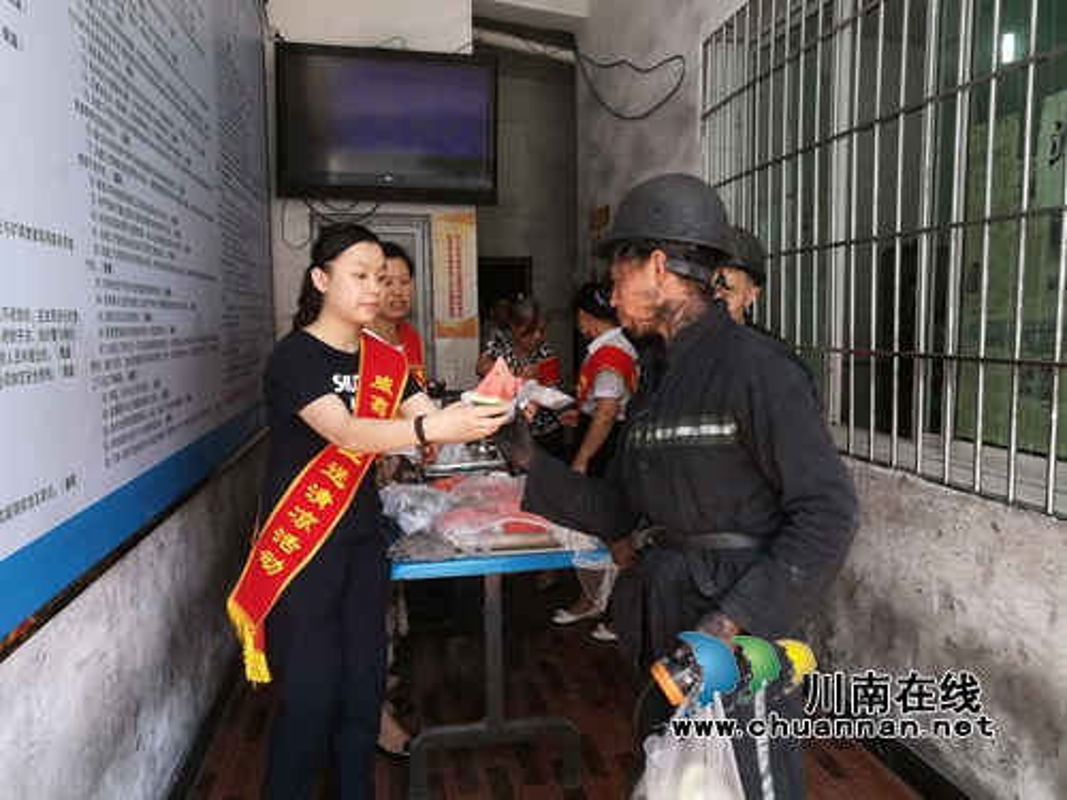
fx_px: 832
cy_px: 400
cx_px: 534
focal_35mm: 27
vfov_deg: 51.4
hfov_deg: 65.3
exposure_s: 1/100
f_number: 2.2
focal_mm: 4.5
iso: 80
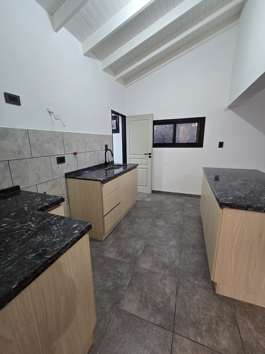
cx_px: 132
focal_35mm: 13
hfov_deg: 89.9
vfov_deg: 106.2
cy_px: 177
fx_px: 133
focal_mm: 2.2
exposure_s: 1/50
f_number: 2.2
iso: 500
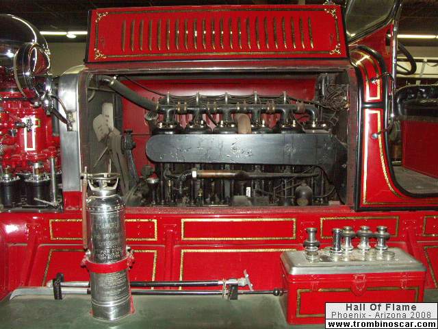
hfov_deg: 61.7
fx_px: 367
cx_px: 219
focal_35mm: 29
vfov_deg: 48.2
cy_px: 164
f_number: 2.8
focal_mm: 7.55
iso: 200
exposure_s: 1/50
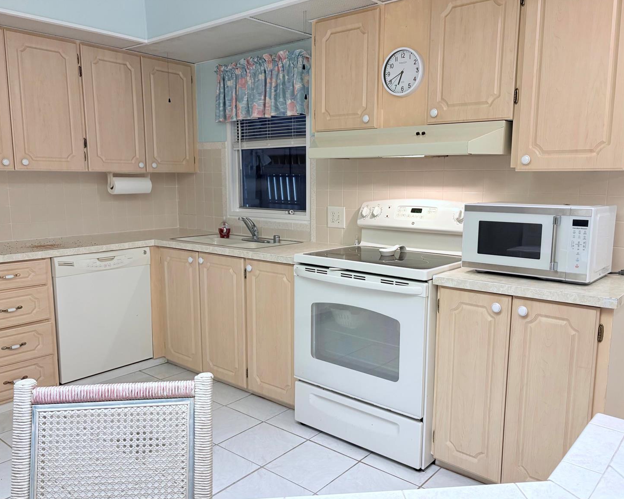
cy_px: 256
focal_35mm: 28
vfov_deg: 51.5
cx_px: 331
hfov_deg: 62.2
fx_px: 517
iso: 125
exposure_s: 1/60
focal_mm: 5.96
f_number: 1.6
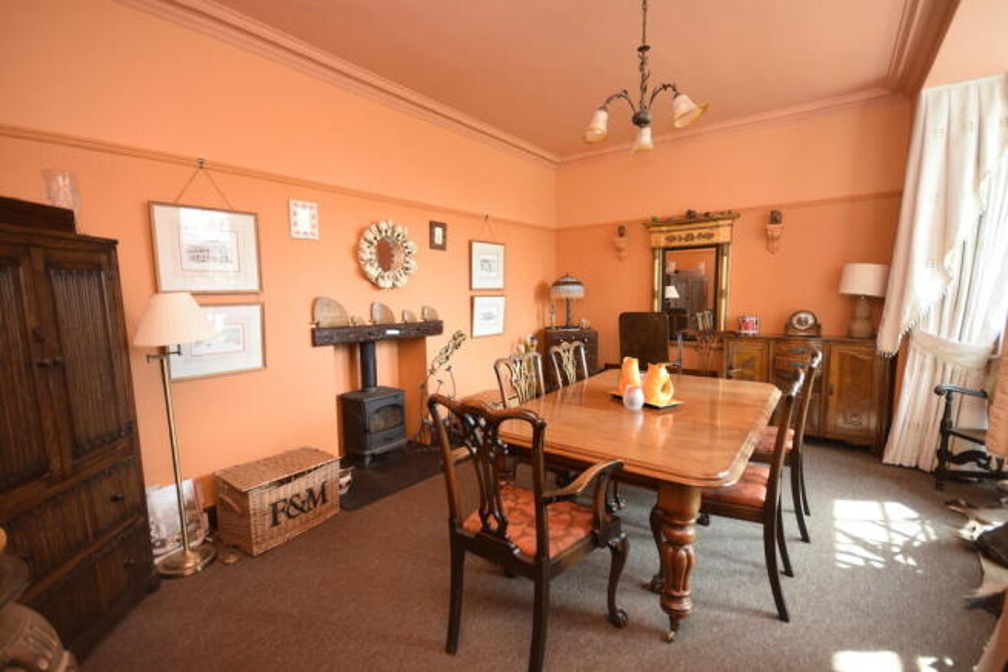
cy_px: 336
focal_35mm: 15
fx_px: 420
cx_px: 504
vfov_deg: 77.4
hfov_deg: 100.4
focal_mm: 10
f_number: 5
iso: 800
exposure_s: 1/100
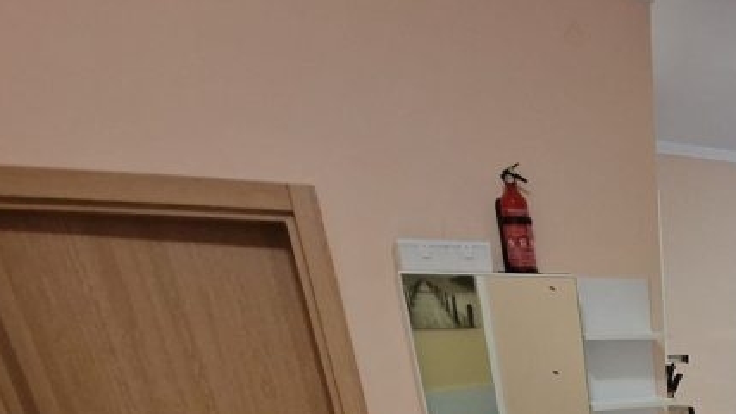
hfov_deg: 45.6
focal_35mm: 34
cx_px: 784
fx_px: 663
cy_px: 659
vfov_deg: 24.5
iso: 500
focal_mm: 2.2
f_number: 2.2
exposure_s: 1/30
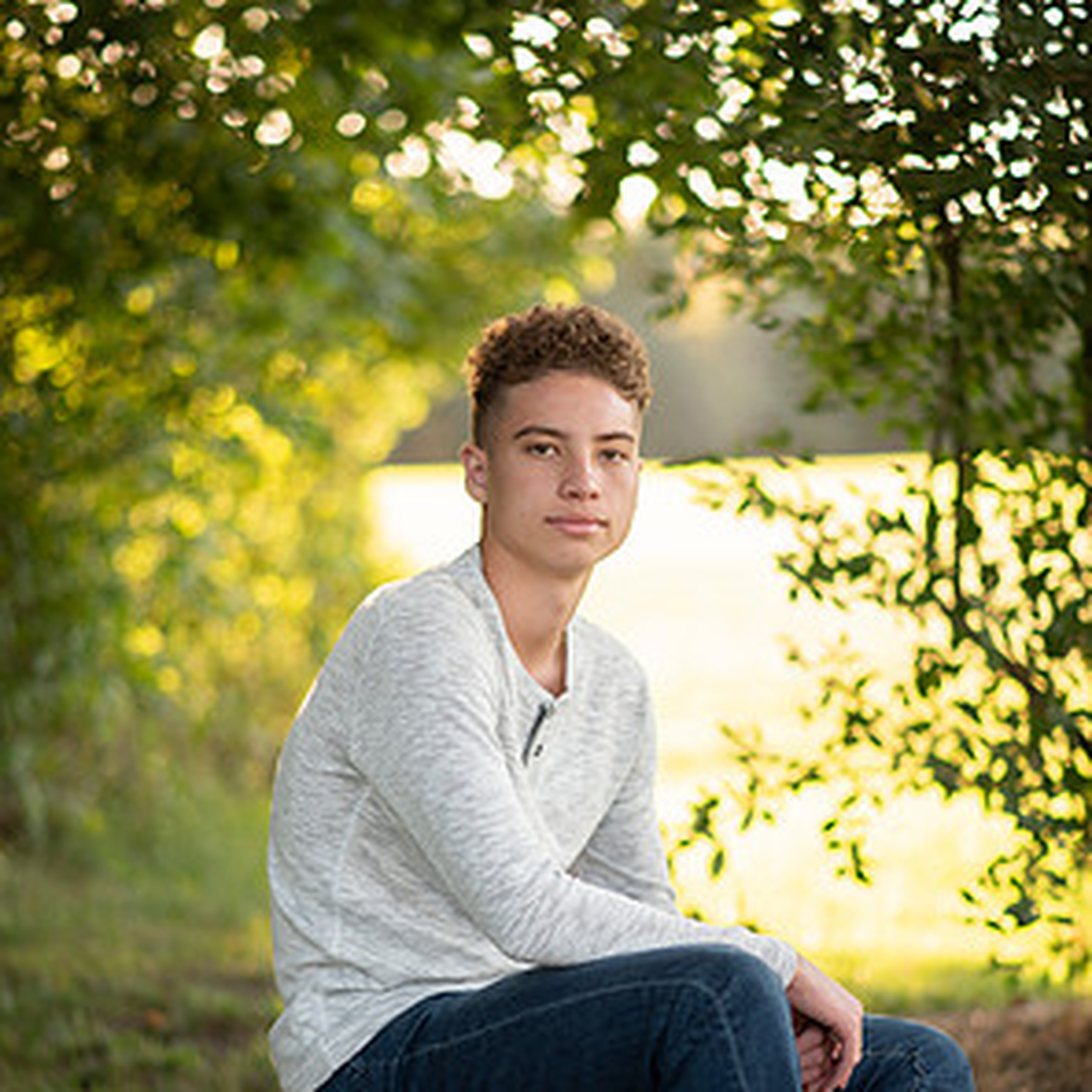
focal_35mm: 110
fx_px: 3926
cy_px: 745
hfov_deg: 15.8
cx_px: 542
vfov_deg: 15.8
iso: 100
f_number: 1.8
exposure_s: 1/250
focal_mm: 85
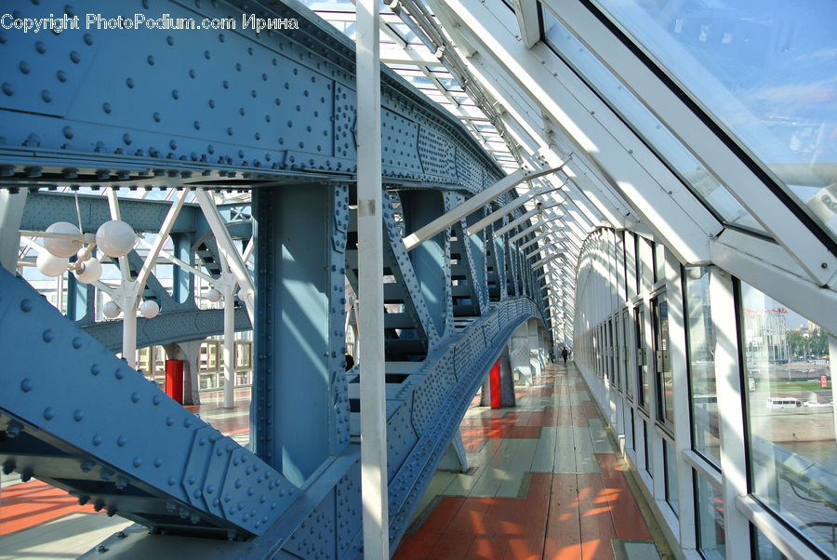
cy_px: 280
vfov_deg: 48.0
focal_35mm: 27
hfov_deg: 67.3
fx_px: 628
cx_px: 418
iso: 100
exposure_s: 1/400
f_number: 3.5
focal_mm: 10
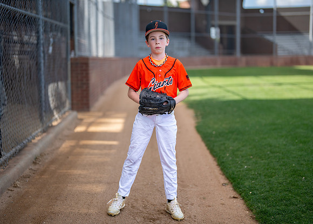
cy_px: 107
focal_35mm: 56
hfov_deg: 34.9
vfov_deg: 25.3
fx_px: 499
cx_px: 155
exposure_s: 1/2500
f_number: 1.2
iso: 125
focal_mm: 50
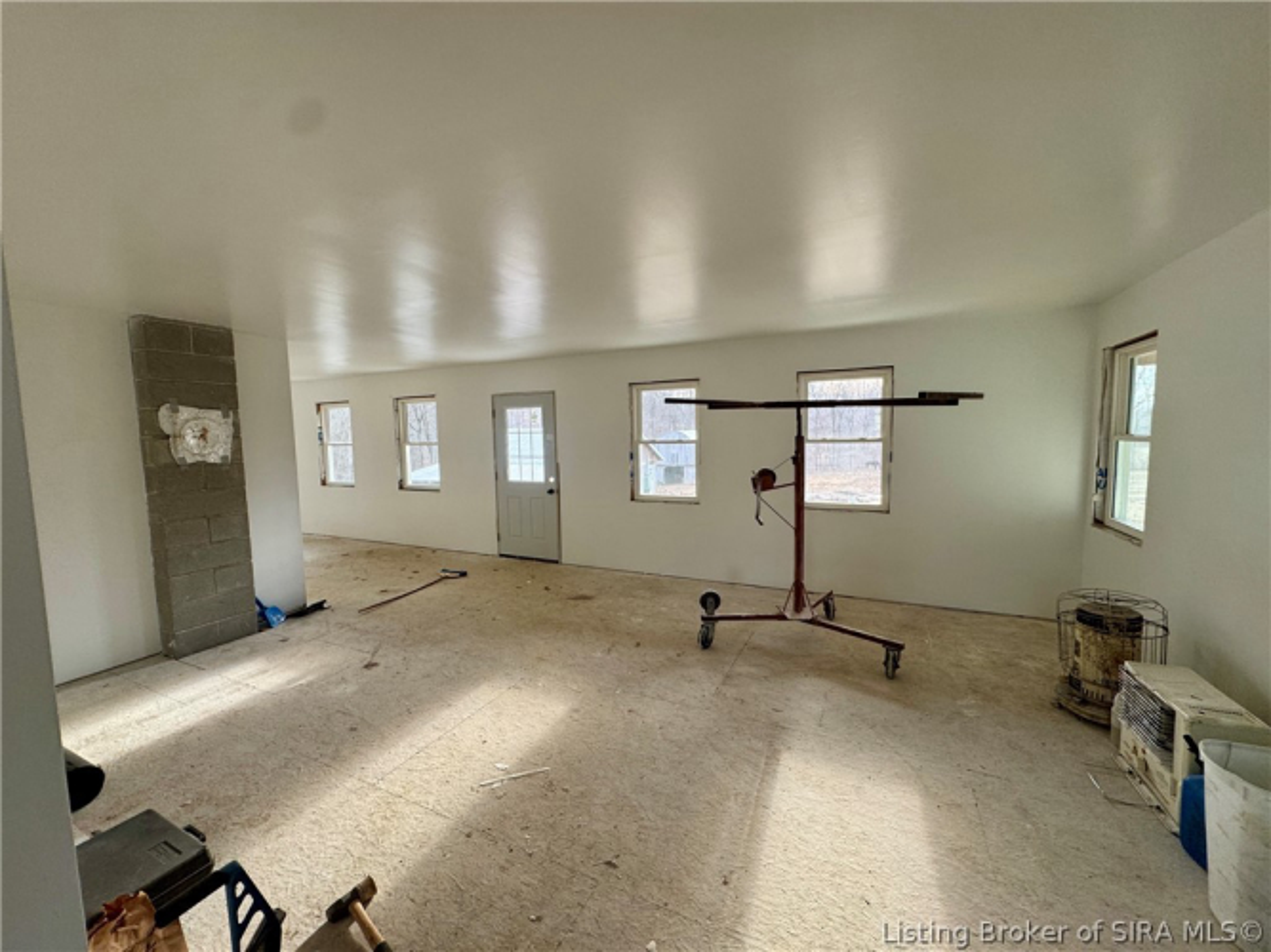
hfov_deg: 102.1
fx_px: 514
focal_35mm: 14
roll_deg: +2.2
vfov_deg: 85.7
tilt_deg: -5.0
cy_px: 476
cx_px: 636
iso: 125
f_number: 2.2
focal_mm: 2.22
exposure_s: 1/99
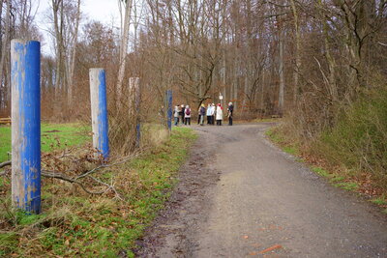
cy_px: 129
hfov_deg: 54.4
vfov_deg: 37.9
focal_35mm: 35
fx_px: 376
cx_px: 194
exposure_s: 1/100
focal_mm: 35
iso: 100
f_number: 5.6
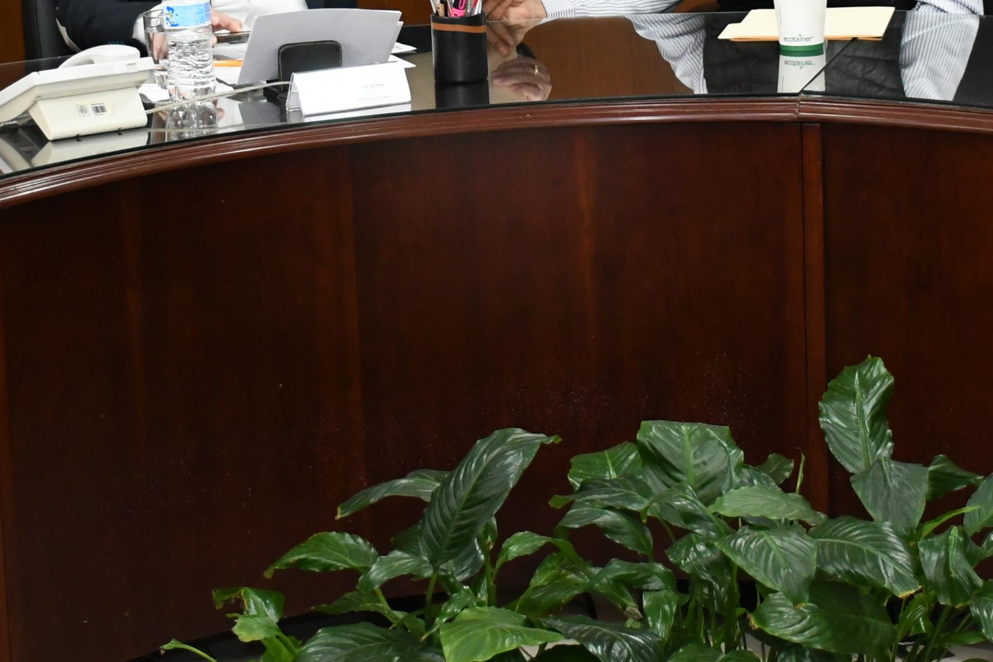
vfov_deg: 13.9
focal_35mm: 96
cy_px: -67
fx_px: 2648
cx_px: 419
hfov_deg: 21.2
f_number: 4
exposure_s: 1/100
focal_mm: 27
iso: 2500
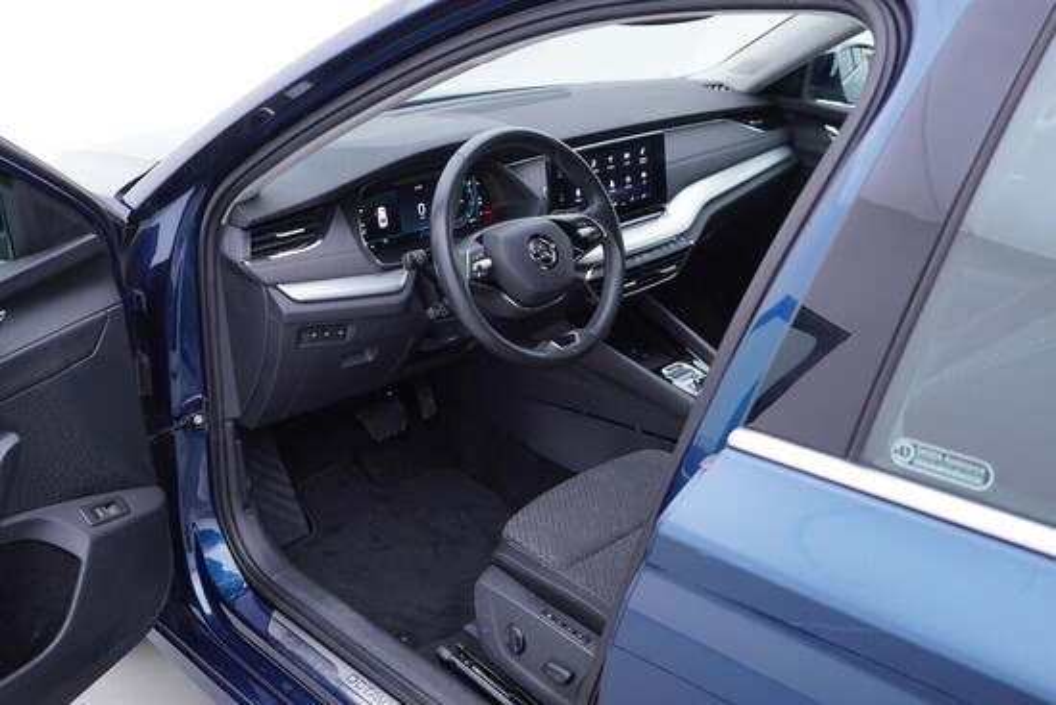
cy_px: 352
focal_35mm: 36
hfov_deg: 53.1
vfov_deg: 36.9
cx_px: 528
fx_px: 1056
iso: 125
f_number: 2.8
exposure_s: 1/40
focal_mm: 24
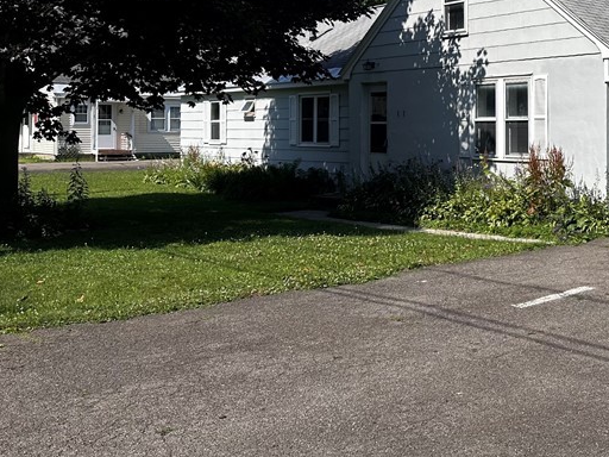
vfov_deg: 29.8
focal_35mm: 48
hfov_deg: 36.8
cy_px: 115
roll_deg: +0.4
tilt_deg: +1.0
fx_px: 844
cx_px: 565
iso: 80
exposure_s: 1/5263
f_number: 1.78
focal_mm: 6.86
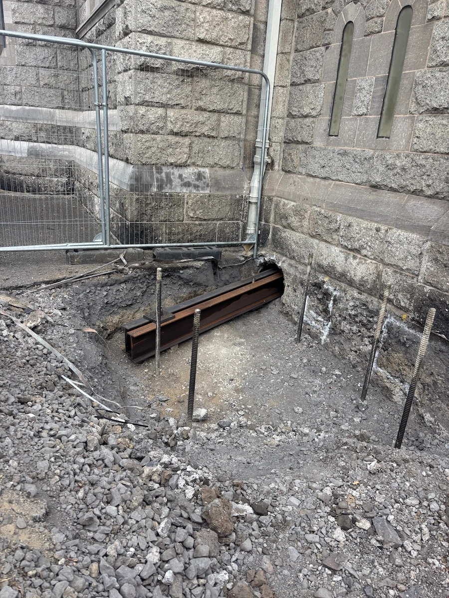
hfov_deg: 53.1
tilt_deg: -20.0
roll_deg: -4.3
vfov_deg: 67.3
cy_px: 299
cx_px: 224
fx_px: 450
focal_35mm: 26
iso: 50
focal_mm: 5.96
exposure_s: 1/747
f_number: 1.6
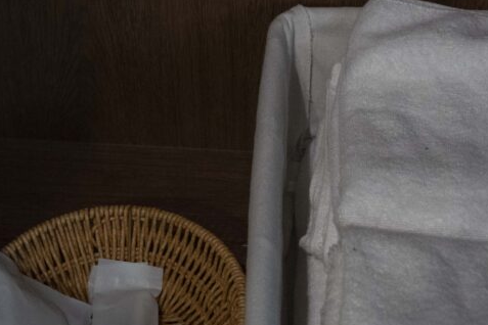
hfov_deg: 20.2
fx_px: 1369
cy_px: 264
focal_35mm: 101
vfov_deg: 13.5
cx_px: 224
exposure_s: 1/160
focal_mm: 47
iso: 12800
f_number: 5.6
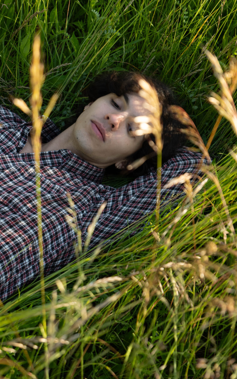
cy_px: 163
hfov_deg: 17.8
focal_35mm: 73
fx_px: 754
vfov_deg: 28.2
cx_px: 102
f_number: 5.6
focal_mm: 60
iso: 640
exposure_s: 1/80
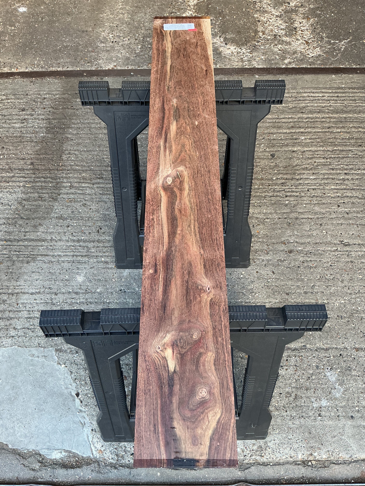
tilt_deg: -62.1
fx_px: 408
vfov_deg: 61.7
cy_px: 243
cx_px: 182
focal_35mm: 29
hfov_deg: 48.2
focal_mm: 3
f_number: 1.8
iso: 64
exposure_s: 1/120
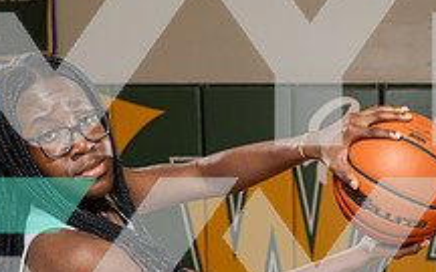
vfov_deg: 15.0
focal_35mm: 85
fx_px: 1010
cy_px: 285
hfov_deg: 23.6
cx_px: 400
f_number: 4
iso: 250
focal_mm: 31
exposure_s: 1/250
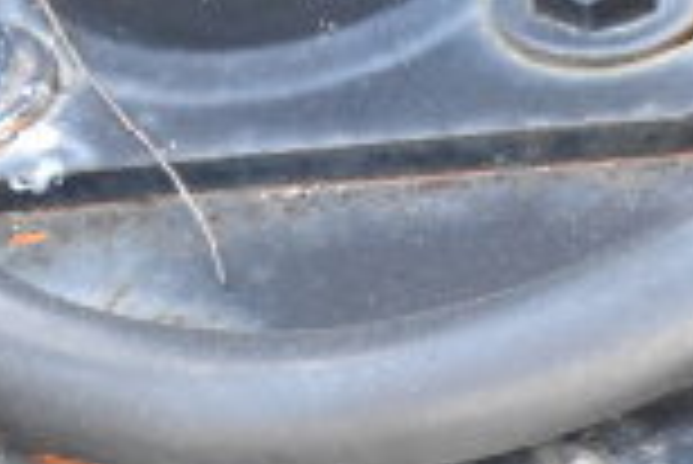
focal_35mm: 214
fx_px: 4123
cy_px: 840
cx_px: 554
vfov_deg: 6.3
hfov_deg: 9.6
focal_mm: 36
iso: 6400
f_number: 10
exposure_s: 1/320
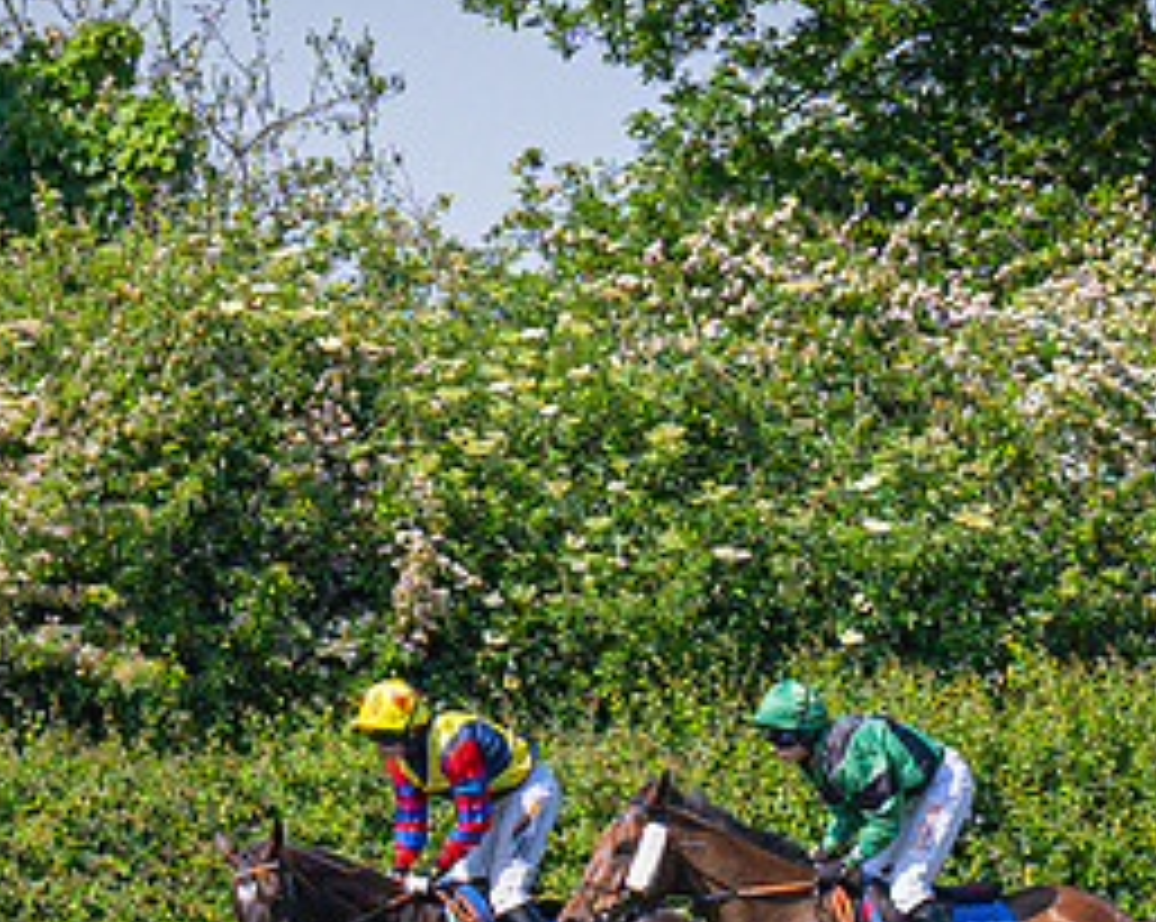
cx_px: 1068
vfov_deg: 1.2
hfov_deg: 1.5
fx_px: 45315
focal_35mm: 1326
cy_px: 1088
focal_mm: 200
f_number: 5
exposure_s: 1/2000
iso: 400
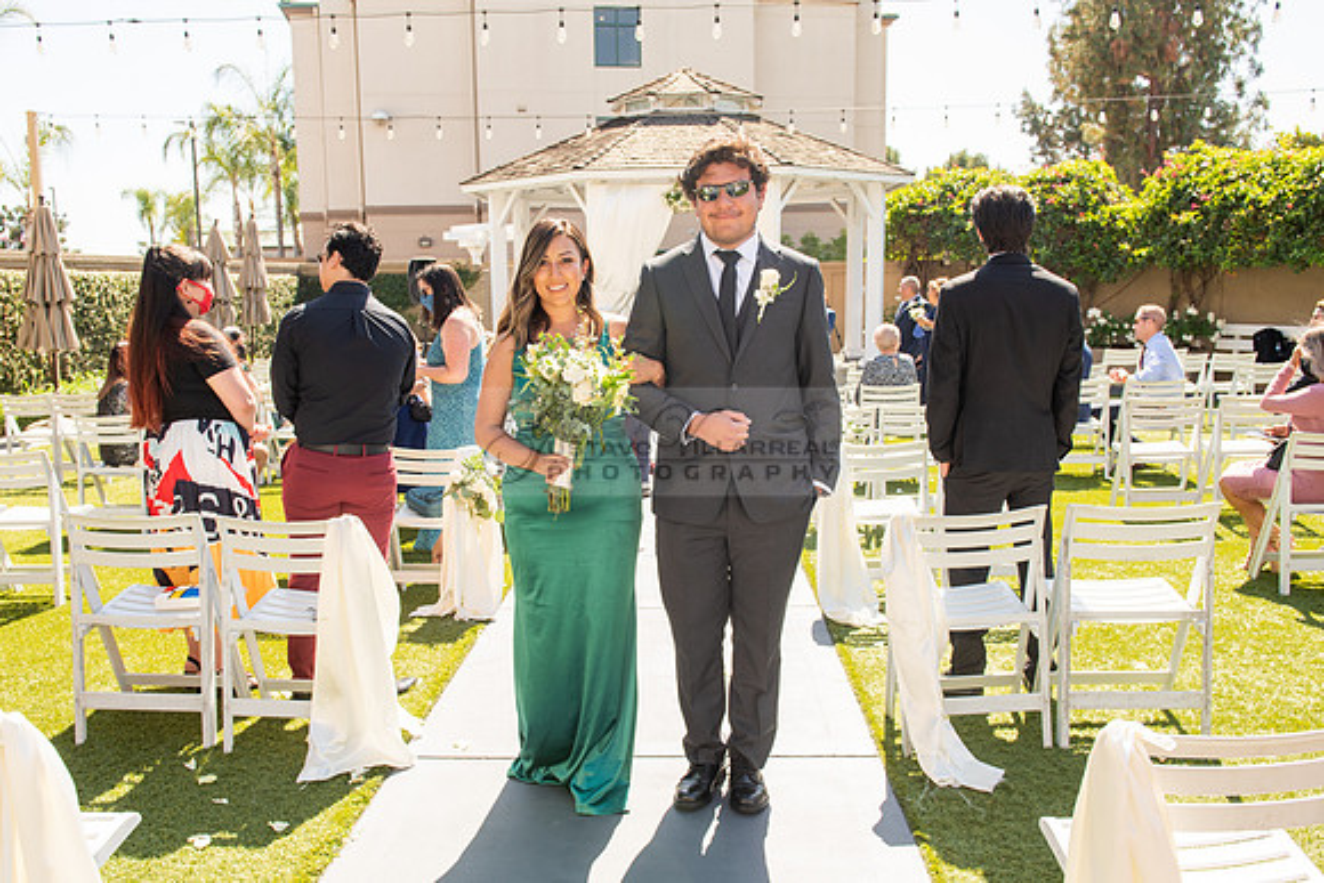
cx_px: 634
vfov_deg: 40.2
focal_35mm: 33
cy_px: 469
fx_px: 1208
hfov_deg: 57.4
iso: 100
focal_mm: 28
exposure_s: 1/200
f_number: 5.6
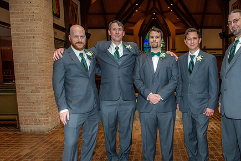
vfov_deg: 40.8
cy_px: 100
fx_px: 214
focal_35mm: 32
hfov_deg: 57.5
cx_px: 159
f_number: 5.6
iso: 1250
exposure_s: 1/160
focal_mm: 24
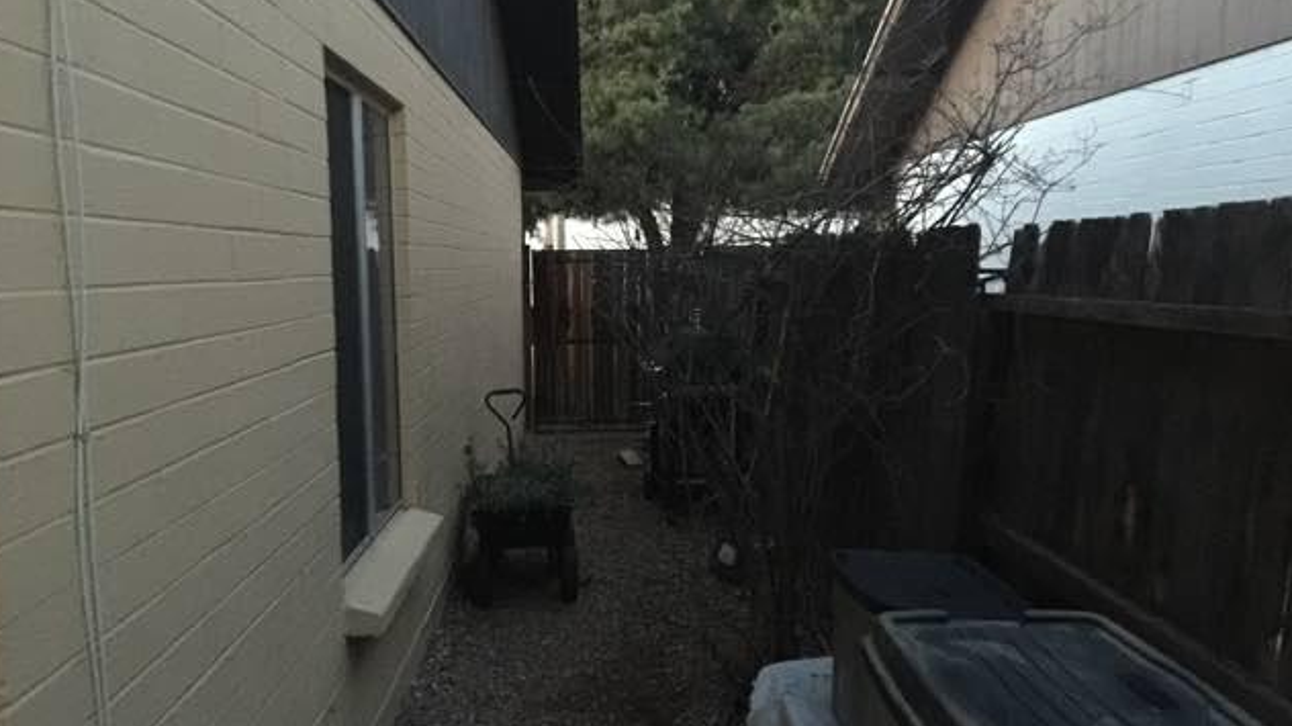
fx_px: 1096
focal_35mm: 32
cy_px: 382
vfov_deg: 36.6
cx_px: 640
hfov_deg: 61.0
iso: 500
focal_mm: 4.15
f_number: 2.2
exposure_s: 1/4
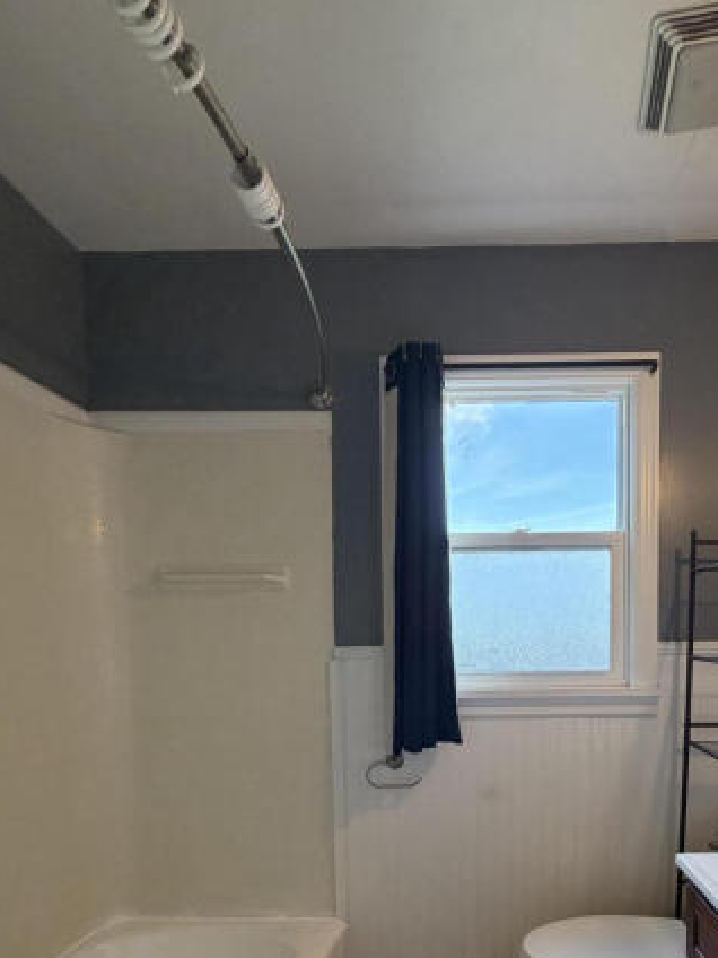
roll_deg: +0.5
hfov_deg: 60.0
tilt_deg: -3.0
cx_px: 463
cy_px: 674
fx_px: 608
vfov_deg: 72.9
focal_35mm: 22
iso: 250
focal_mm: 2.22
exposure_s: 1/60
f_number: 2.2
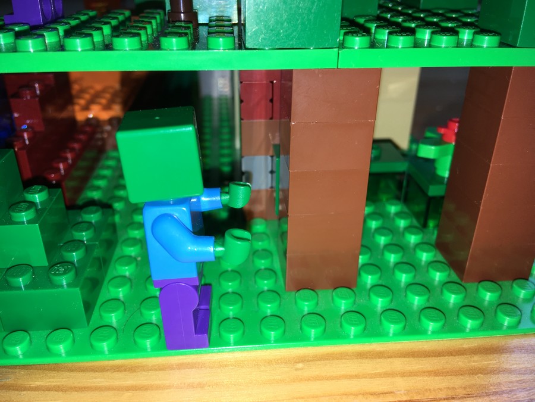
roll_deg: -0.6
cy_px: 201
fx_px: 448
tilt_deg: -28.4
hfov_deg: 61.7
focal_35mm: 29
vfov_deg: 48.2
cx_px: 268
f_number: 2.2
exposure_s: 1/178
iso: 25
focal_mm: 4.15
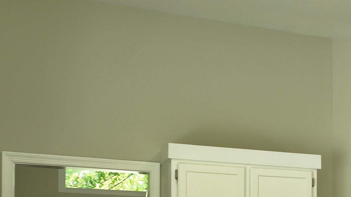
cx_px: 343
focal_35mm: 72
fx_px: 670
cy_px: 273
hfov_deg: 27.8
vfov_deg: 15.7
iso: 100
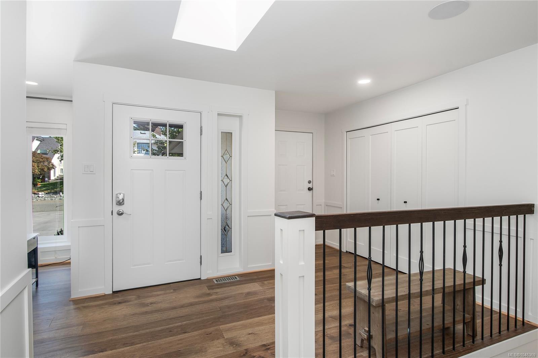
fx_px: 269
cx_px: 269
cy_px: 179
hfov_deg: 90.0
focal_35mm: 18
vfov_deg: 67.4
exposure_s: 1/8
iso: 200
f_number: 8
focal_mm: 12
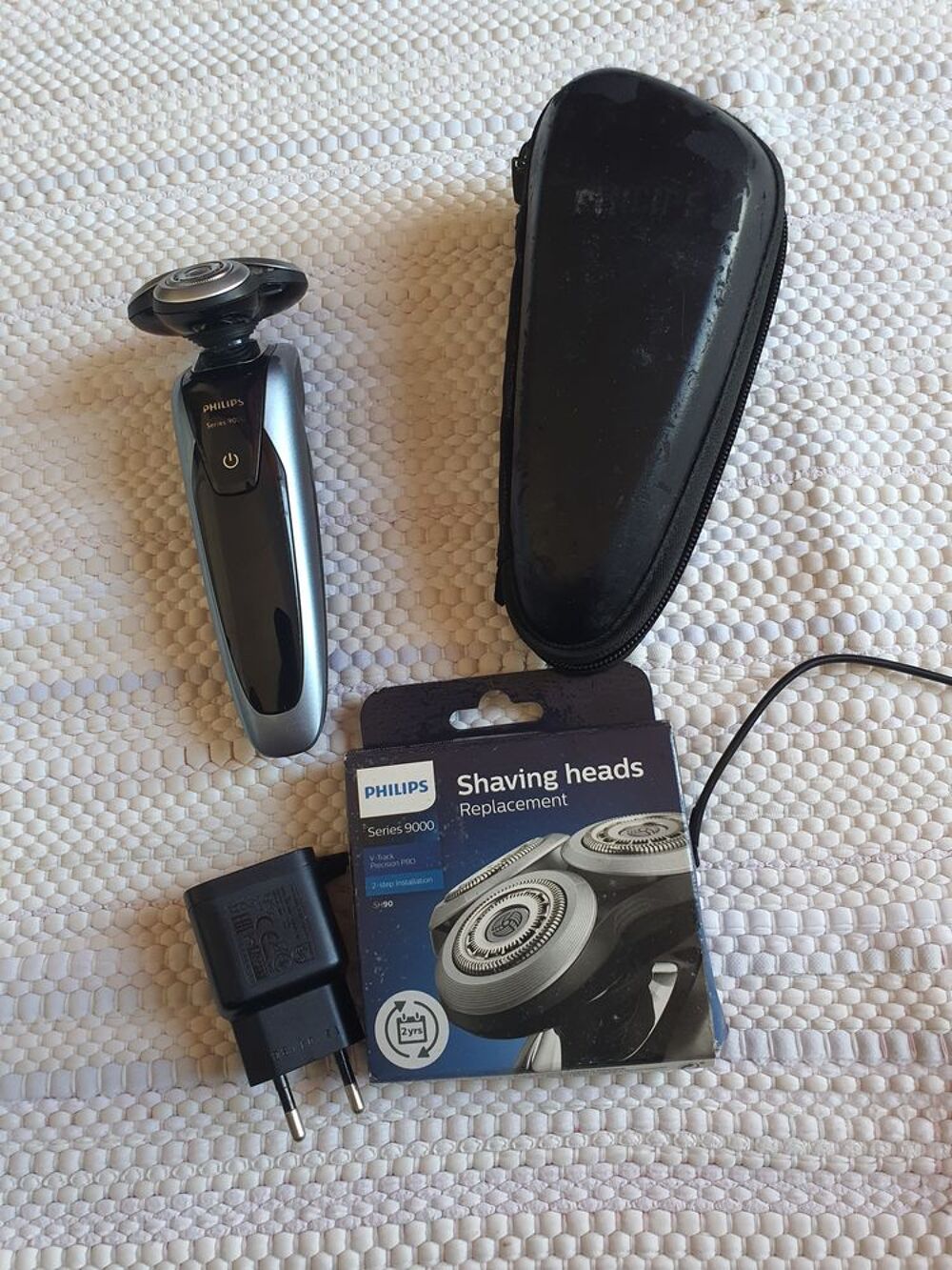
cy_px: 635
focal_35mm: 26
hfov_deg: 53.1
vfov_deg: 67.3
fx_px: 953
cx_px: 476
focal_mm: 4.3
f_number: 2.4
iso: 200
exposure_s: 1/50
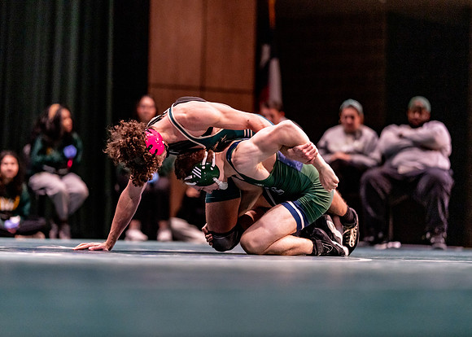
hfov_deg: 14.0
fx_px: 1920
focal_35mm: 143
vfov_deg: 10.0
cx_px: 236
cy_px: 168
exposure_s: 1/800
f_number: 1.8
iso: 2000
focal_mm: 135
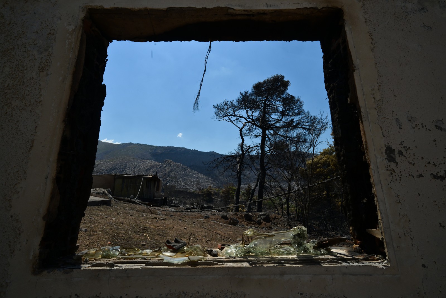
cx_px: 223
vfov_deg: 70.5
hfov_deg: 93.3
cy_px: 149
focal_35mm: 17
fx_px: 211
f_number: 16
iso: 640
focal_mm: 17
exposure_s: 1/640
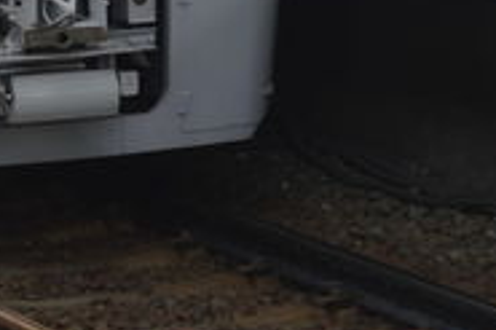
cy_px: -311
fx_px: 3565
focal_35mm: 259
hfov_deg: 7.8
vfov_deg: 5.2
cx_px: -322
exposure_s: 1/125
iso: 110
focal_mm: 40
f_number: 5.6
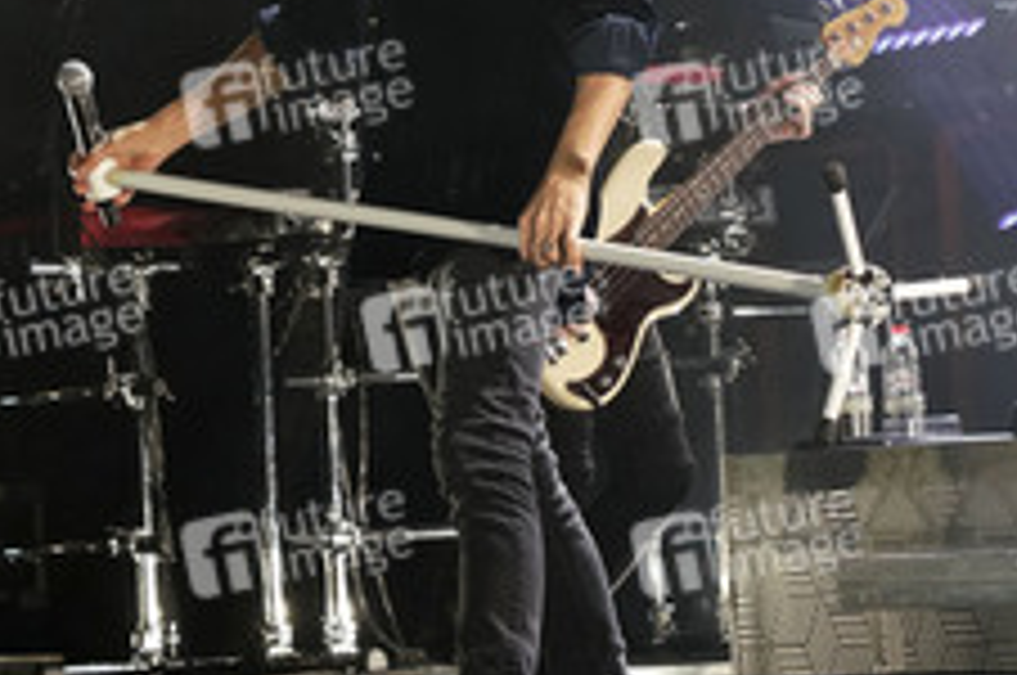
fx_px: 3836
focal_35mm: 136
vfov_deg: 10.0
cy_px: 207
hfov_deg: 15.1
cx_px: 358
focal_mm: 68
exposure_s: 1/320
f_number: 5.6
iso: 1600
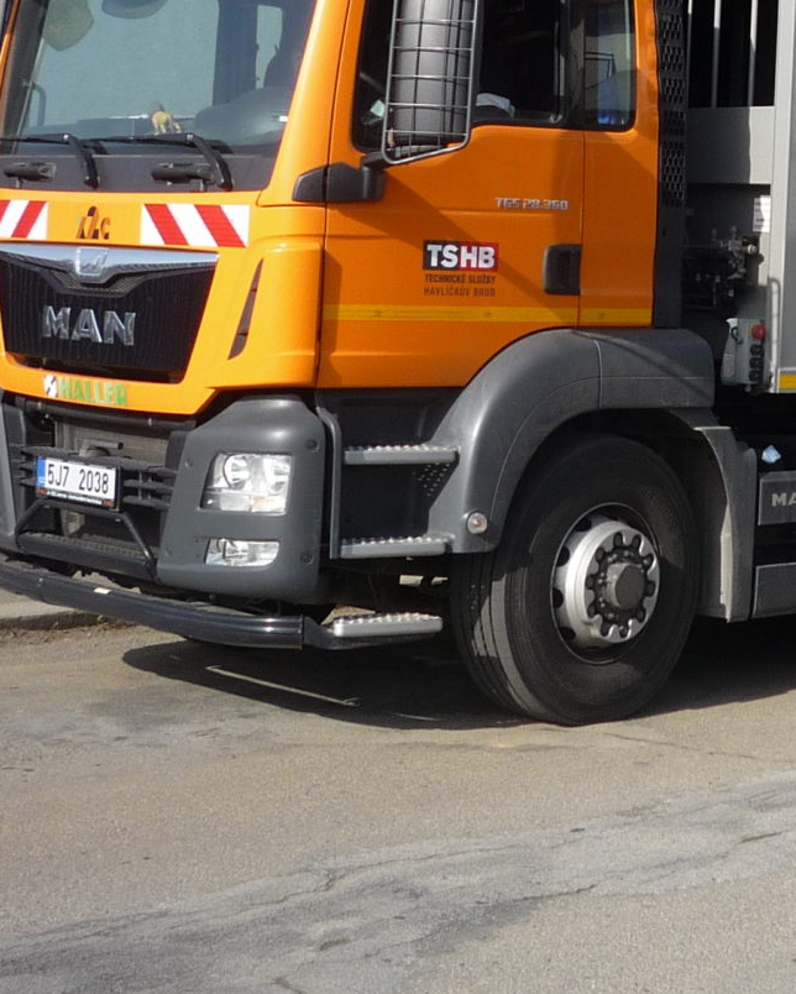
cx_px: 807
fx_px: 2413
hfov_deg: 18.2
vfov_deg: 23.0
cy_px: 239
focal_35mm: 82
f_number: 4.5
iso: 100
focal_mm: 5.3
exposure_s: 1/400
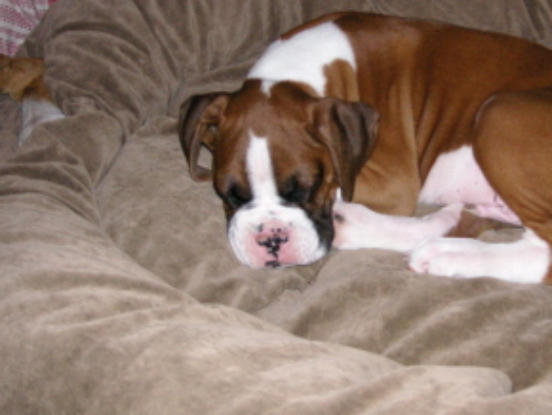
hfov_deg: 37.0
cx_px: 371
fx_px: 814
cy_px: 168
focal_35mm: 51
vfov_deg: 28.5
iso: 160
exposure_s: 1/45
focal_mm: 6.1
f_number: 2.8
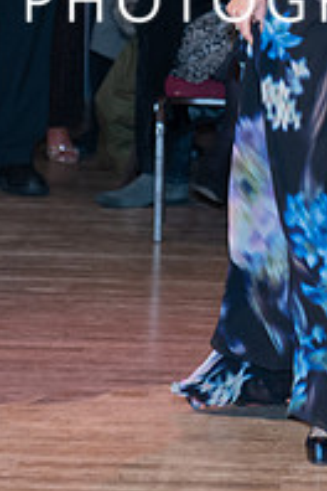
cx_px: 417
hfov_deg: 4.1
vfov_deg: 6.2
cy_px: 24
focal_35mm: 333
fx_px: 4537
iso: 800
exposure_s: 1/60
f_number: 2.8
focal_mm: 70
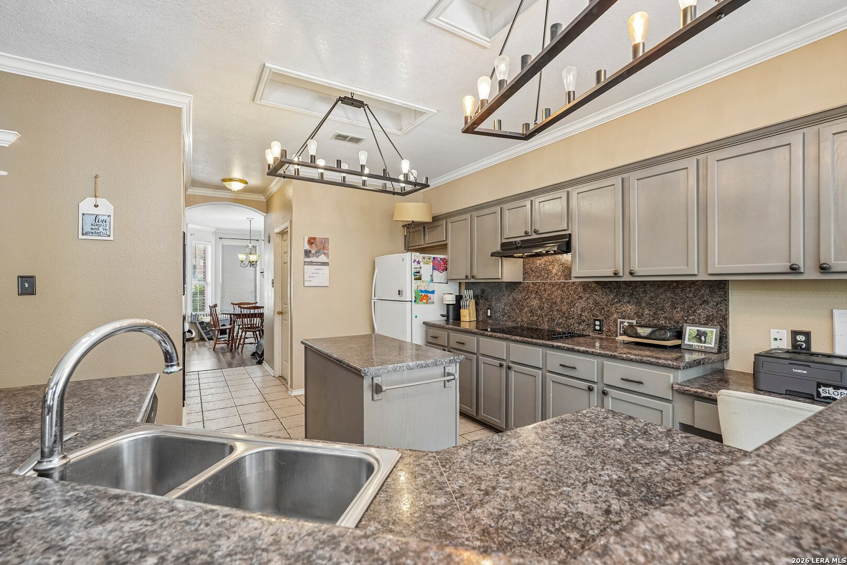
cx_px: 424
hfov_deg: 95.0
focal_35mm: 16
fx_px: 388
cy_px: 282
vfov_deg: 72.1
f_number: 8
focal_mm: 16.5
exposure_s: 1/15
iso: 400
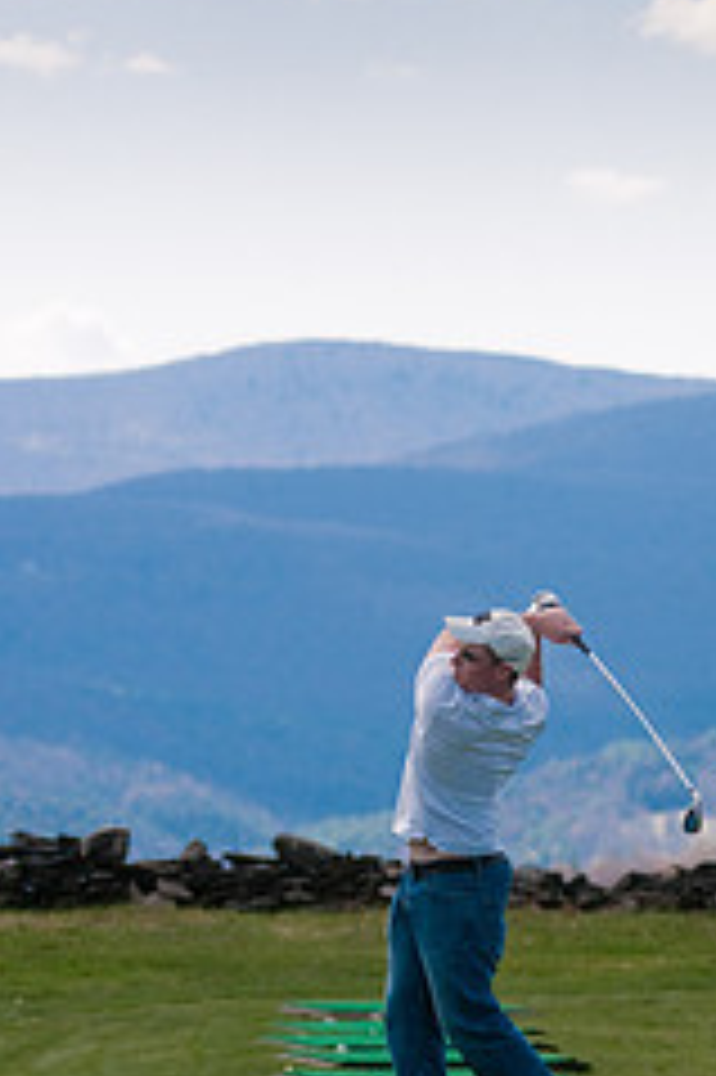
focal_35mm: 316
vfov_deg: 6.5
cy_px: 297
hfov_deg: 4.3
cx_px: 489
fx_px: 9440
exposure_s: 1/1000
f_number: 4.5
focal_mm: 112
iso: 100
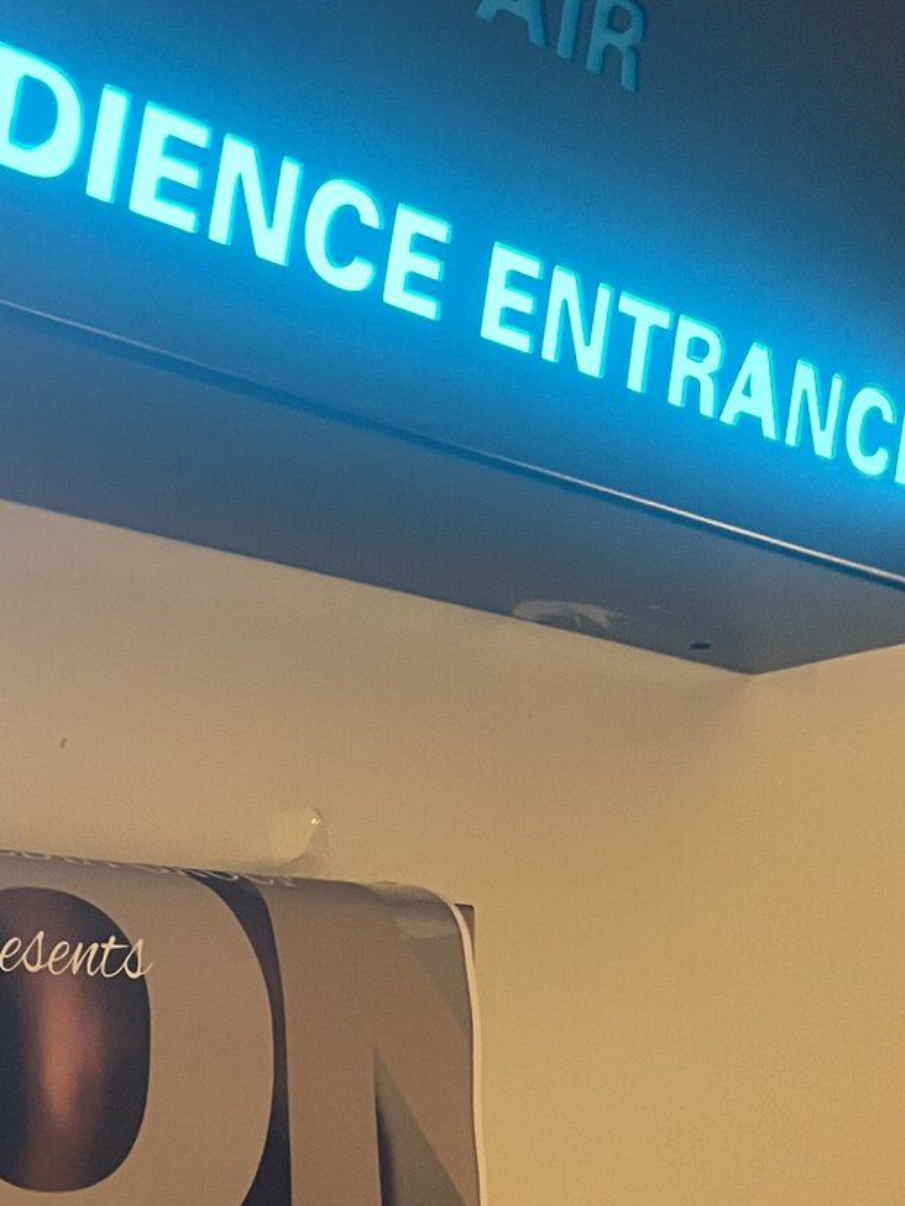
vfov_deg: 28.4
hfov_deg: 23.2
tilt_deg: -3.2
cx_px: 348
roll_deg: +0.7
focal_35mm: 63
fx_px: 2196
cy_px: 1263
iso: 500
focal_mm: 4.2
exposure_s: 1/25
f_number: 1.6
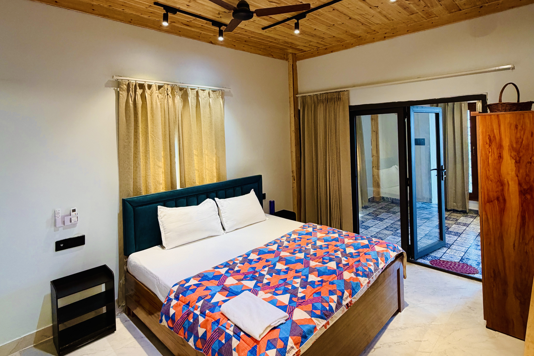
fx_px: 297
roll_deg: +1.0
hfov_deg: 84.0
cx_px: 265
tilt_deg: +0.2
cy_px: 134
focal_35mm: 20
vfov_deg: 61.1
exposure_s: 1/100
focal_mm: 2.22
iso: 320
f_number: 2.2
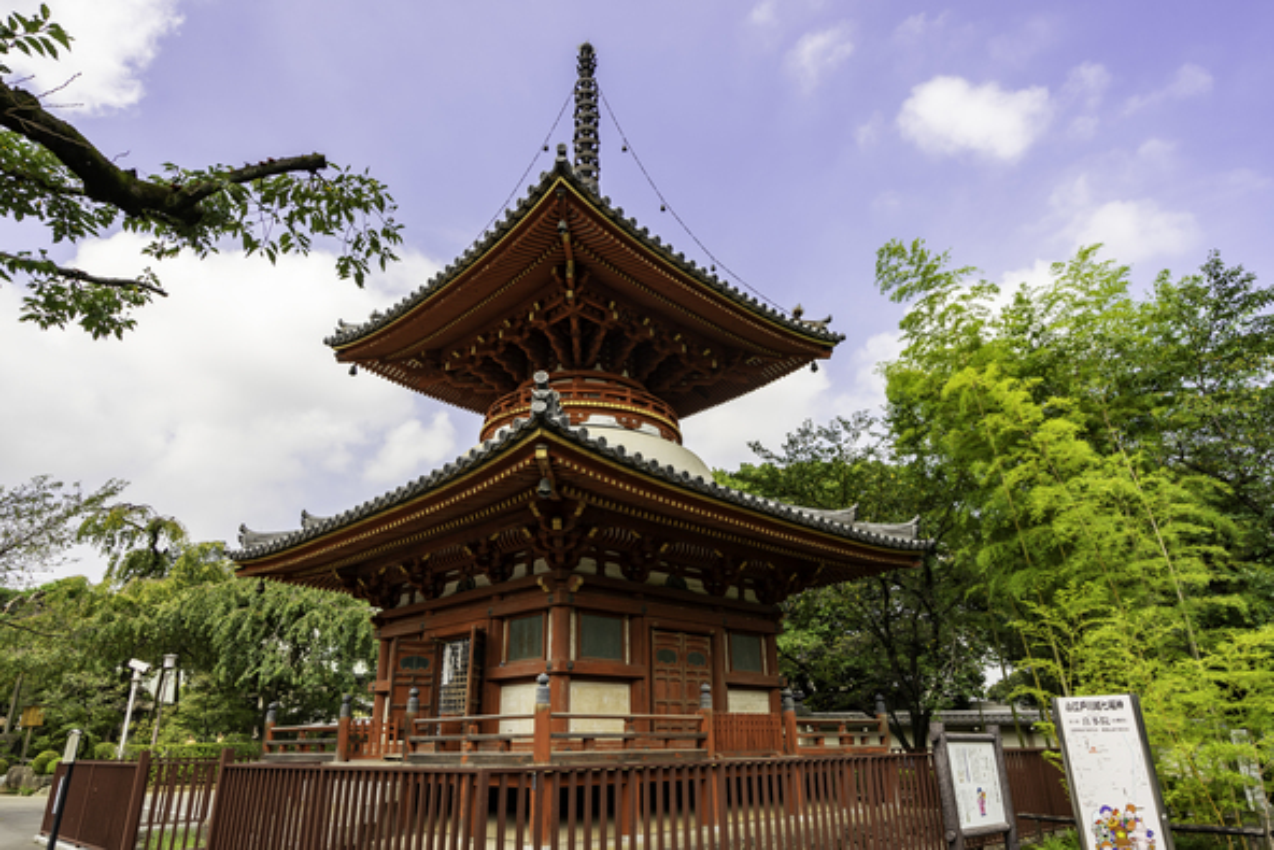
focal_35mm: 22
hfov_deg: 78.6
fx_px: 779
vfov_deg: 57.3
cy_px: 425
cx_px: 637
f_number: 10
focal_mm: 22
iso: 100
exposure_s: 1/100
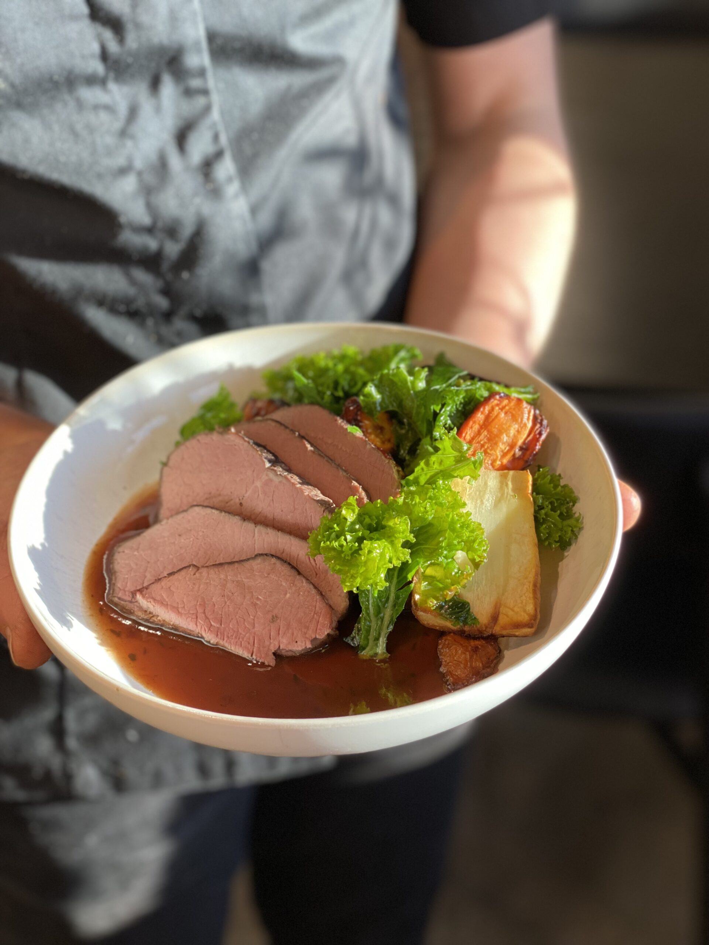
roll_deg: +2.9
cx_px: 354
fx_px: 1420
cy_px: 472
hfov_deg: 28.0
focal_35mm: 52
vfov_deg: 36.8
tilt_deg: -36.7
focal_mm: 6
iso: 100
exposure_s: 1/122
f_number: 2
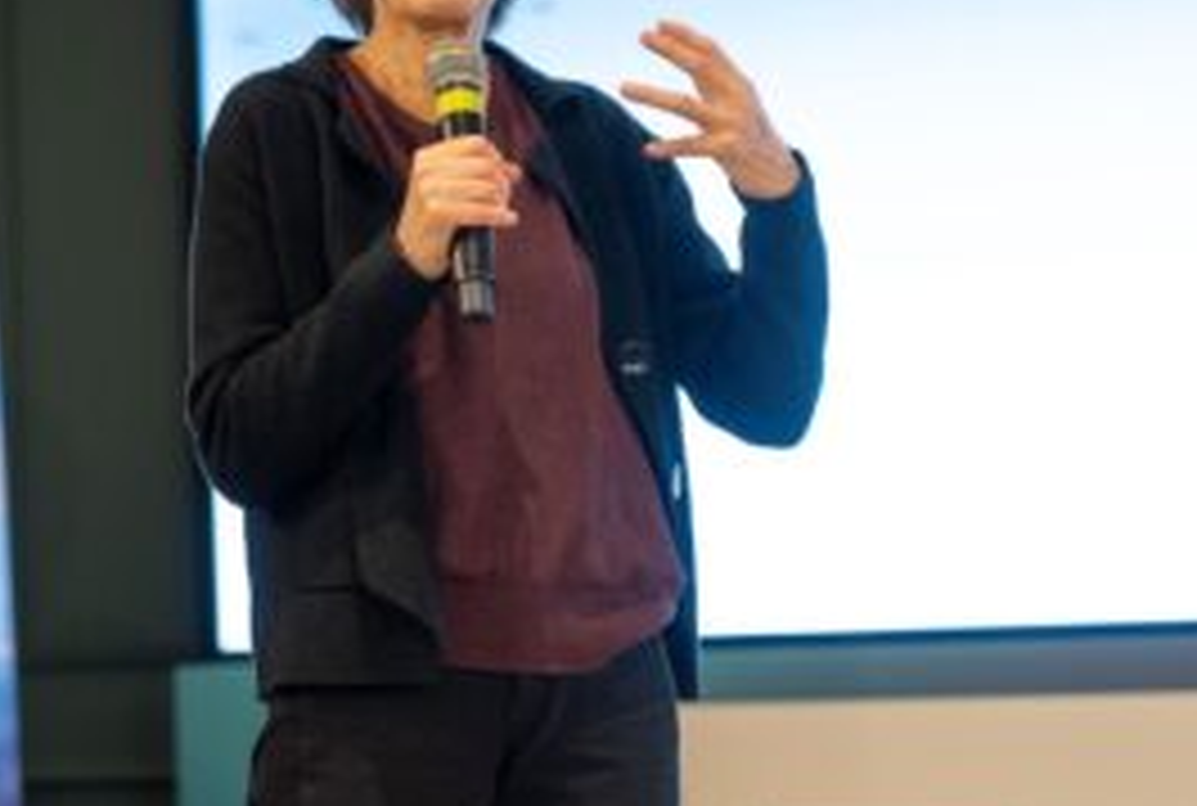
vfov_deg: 10.7
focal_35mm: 129
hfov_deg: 15.6
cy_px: 198
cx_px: 47
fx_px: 4301
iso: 1000
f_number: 2
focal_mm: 64
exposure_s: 1/250
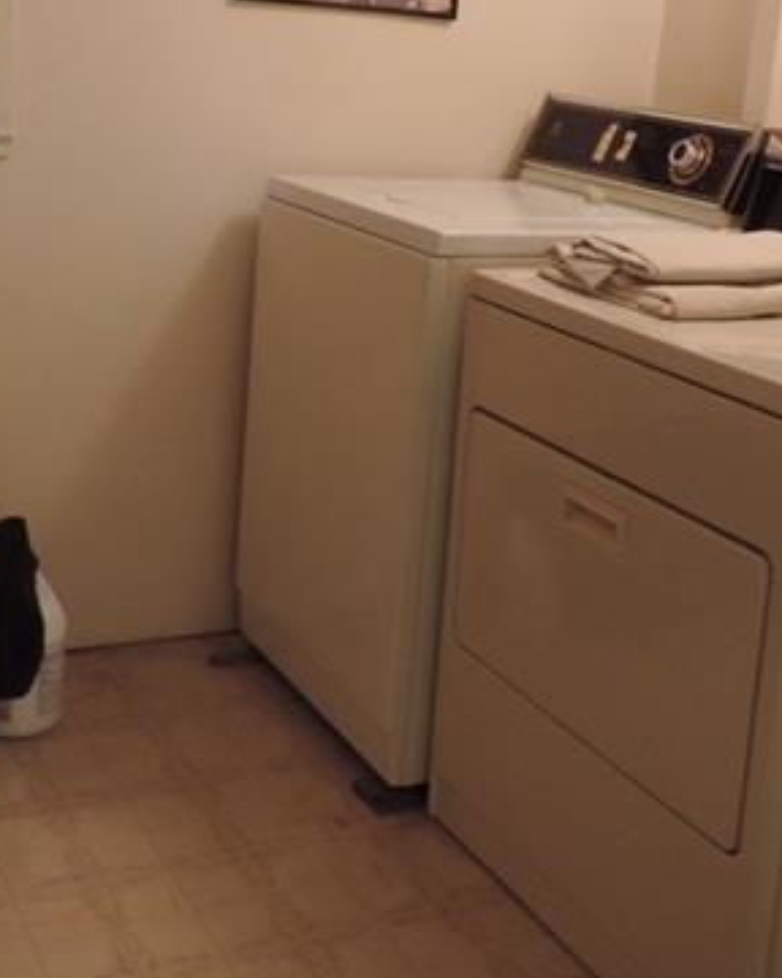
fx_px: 1447
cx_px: 399
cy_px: 302
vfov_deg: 36.8
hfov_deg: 30.3
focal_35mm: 50
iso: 400
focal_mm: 4.3
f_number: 3
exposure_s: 1/13
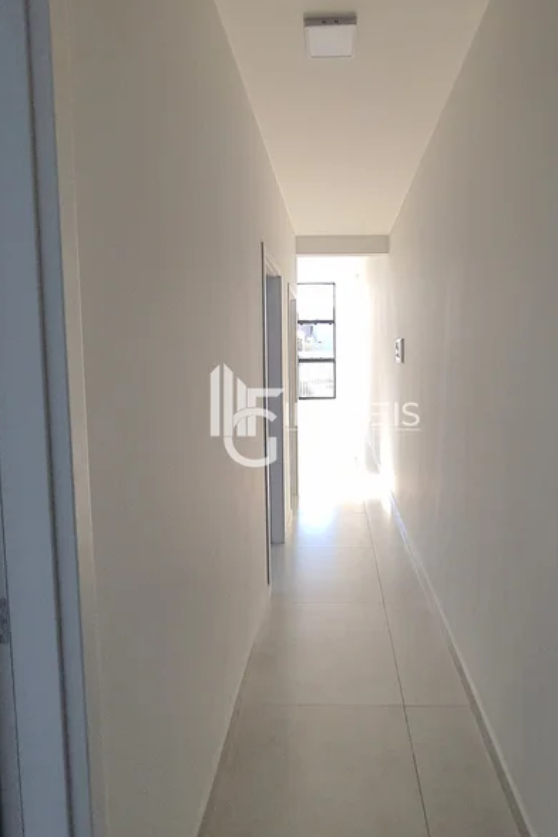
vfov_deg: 86.9
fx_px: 442
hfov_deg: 64.3
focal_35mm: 19
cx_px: 316
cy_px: 415
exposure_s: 1/60
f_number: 2.2
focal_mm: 1.74
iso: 80
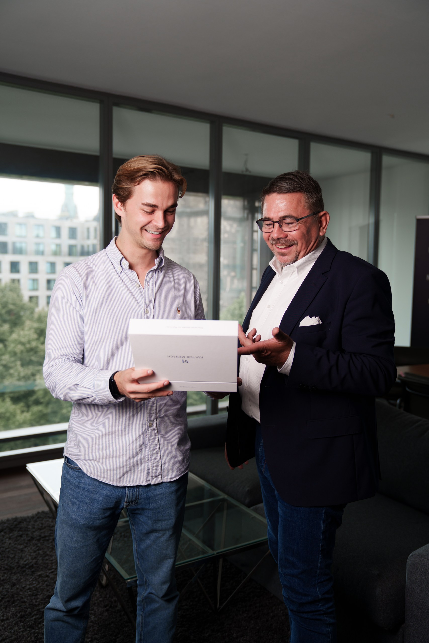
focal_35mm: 31
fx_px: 554
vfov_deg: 60.3
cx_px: 214
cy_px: 322
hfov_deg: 42.3
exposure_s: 1/125
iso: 100
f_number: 2.8
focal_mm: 31
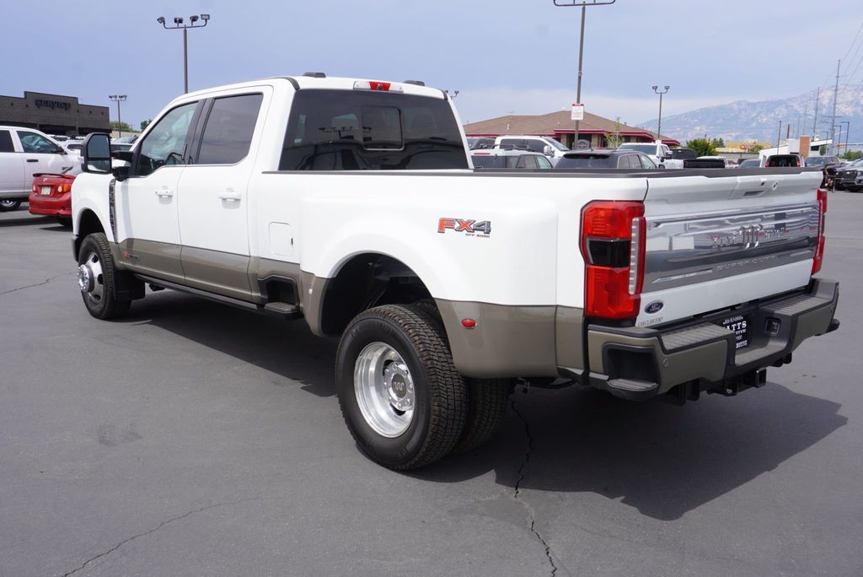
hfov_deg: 59.5
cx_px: 432
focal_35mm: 32
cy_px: 288
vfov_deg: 41.8
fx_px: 756
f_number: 10
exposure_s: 1/160
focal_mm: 21
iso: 100
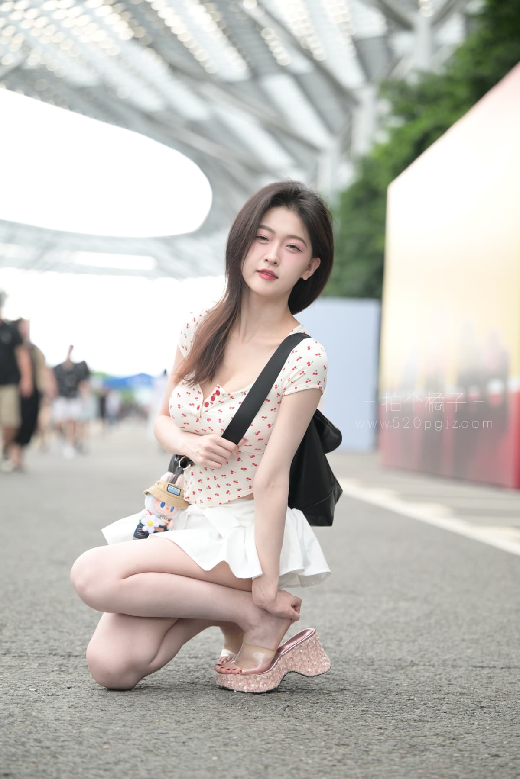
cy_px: 390
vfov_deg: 22.1
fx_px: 1993
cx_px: 260
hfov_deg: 14.9
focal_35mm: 92
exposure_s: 1/250
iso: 320
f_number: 3.2
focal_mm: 92
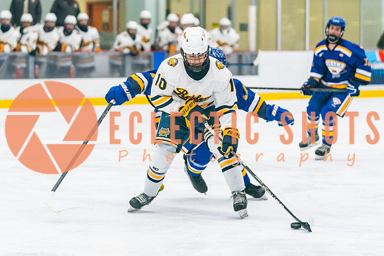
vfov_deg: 7.9
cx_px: 192
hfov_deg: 11.8
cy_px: 118
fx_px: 1855
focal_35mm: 174
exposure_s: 1/1250
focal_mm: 109
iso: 3200
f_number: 2.8
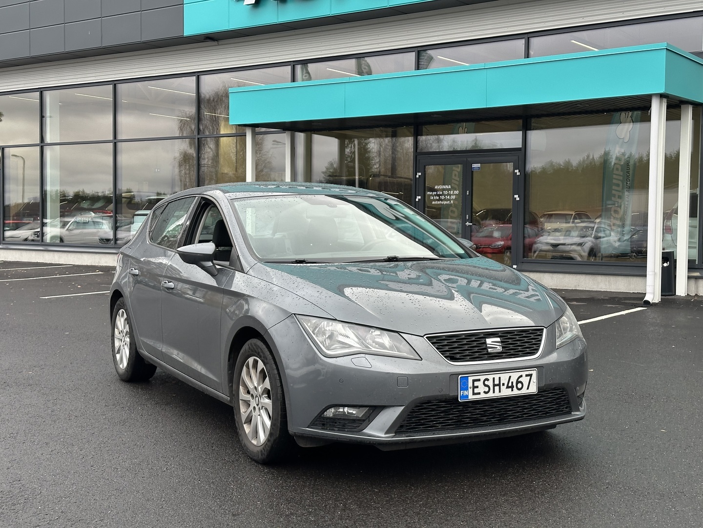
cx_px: 352
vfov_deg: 30.3
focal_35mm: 48
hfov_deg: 39.7
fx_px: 975
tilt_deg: -1.5
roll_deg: -0.8
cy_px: 264
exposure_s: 1/426
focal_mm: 6.86
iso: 64
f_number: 1.78
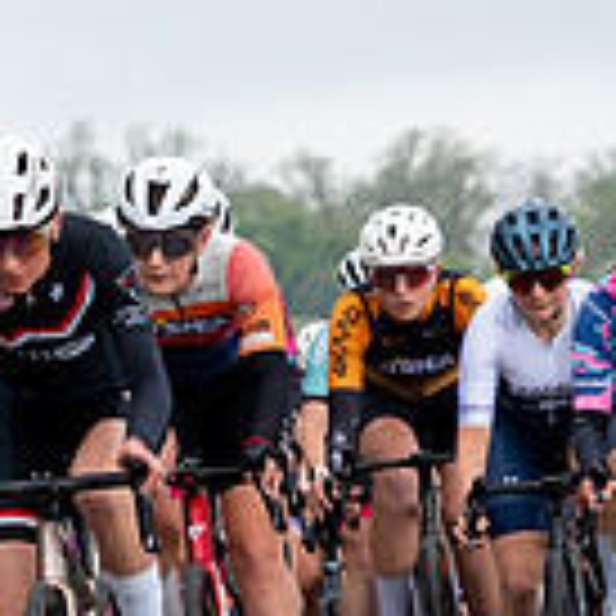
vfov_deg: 4.0
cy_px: 199
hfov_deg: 4.0
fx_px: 8798
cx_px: 48
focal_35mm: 437
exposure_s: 1/1000
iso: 320
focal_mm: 70
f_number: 3.5
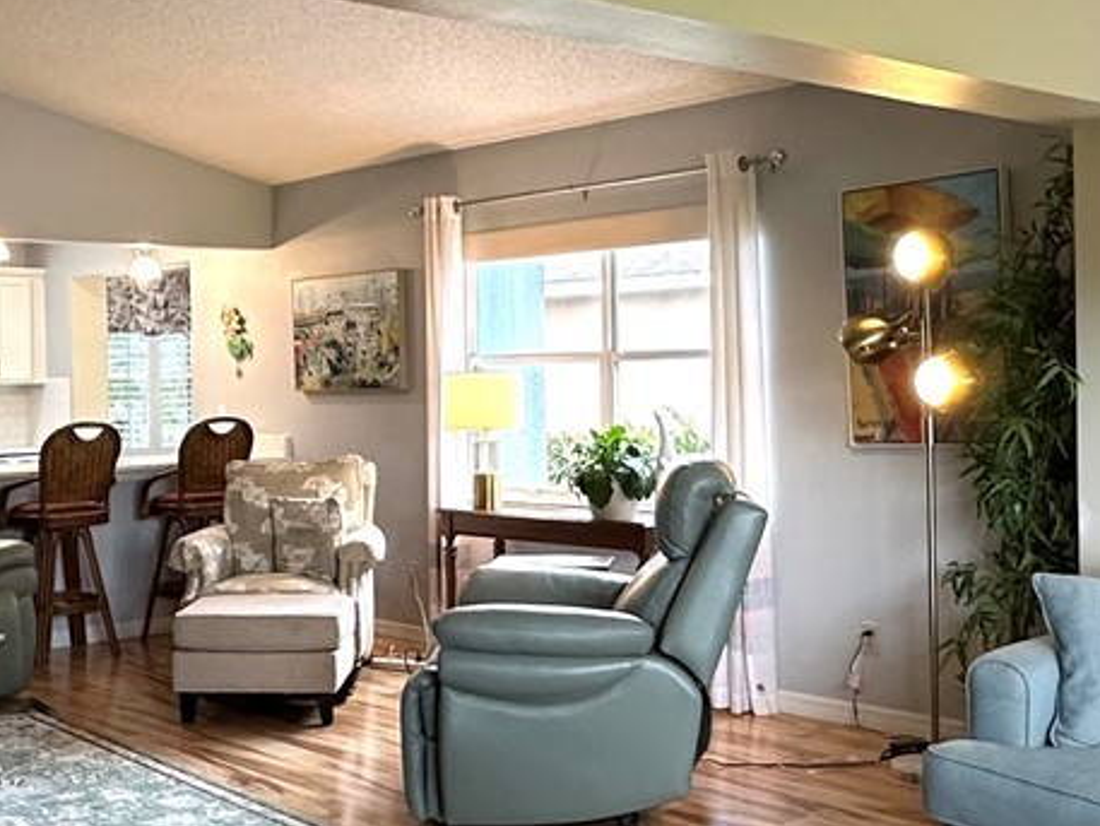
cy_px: 385
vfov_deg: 29.7
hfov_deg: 38.7
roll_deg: +0.8
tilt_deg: -0.2
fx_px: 1557
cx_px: 419
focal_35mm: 49
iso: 250
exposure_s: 1/60
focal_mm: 2.22
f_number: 2.2
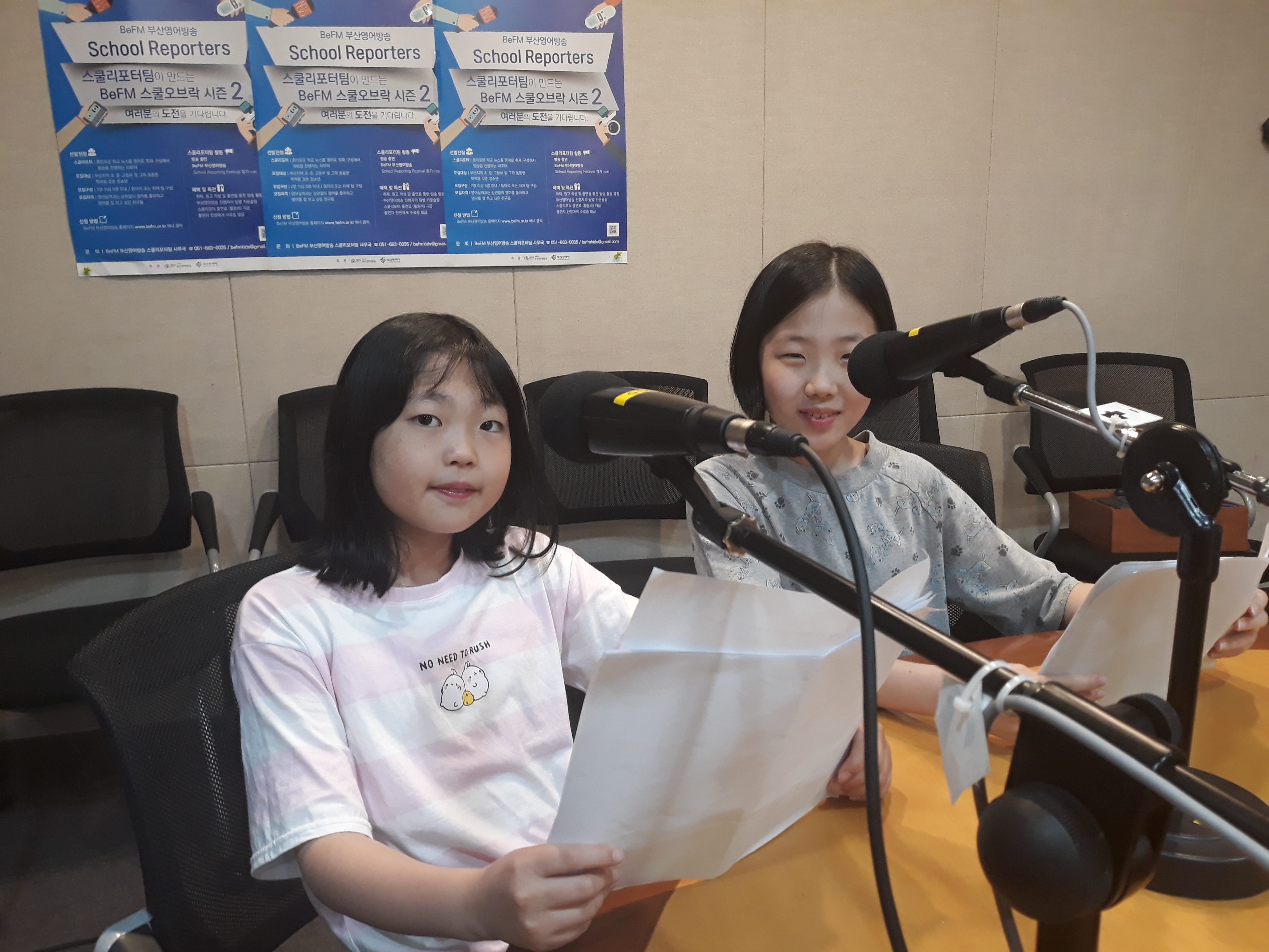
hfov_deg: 65.3
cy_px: 476
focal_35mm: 27
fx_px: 990
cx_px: 634
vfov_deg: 51.4
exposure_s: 1/40
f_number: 1.7
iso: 125
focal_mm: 3.71
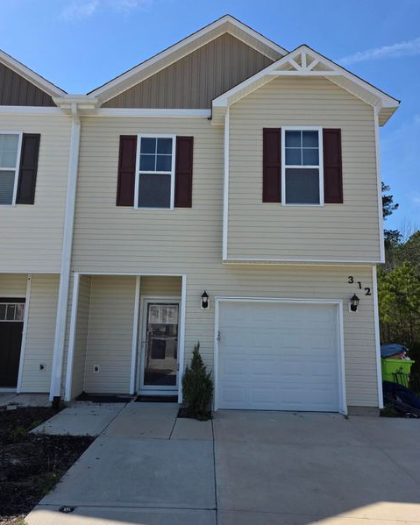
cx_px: 209
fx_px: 389
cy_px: 266
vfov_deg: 68.1
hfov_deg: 56.8
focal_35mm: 25
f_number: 1.7
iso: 80
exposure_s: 1/5608
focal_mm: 6.3
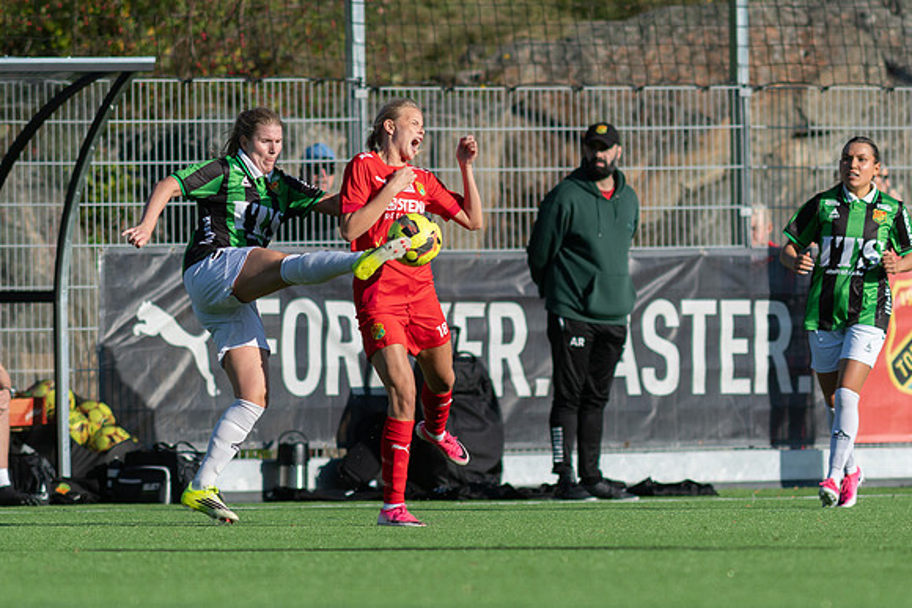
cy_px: 304
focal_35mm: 649
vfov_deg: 2.1
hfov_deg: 3.2
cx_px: 456
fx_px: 16444
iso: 110
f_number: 3.2
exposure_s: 1/2000
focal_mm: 300
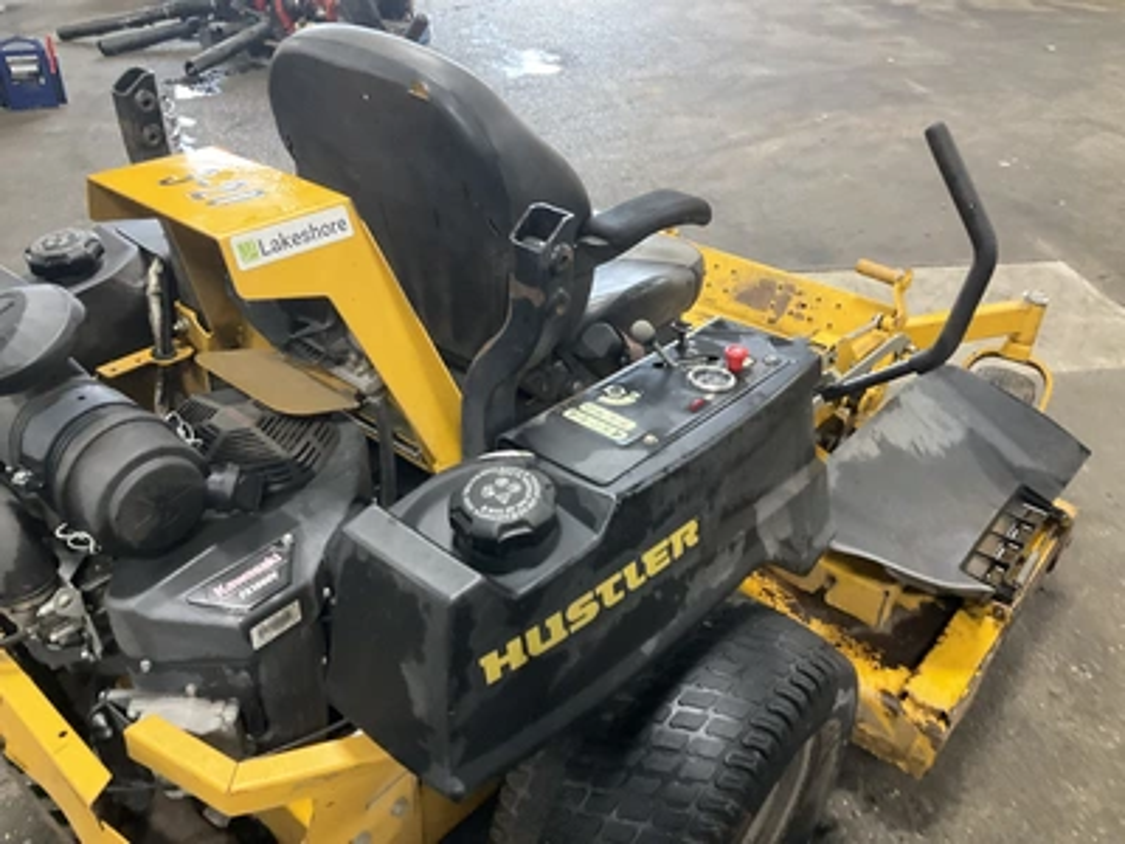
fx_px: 942
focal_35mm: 29
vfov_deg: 48.2
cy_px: 422
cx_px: 562
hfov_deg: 61.7
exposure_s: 1/40
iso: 320
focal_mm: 3
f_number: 1.8
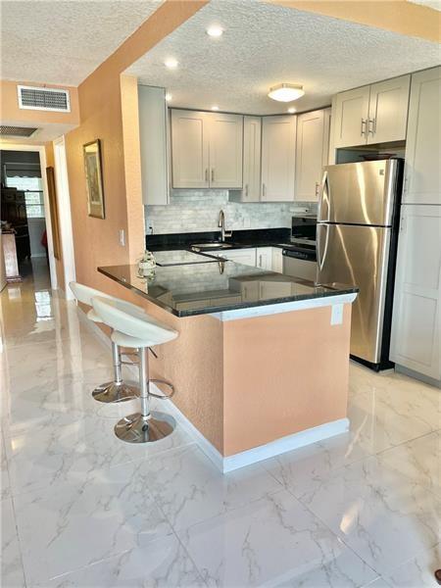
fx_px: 442
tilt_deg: -12.4
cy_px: 294
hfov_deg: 53.1
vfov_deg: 67.3
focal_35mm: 26
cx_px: 220
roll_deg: -0.2
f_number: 1.6
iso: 80
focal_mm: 4.2
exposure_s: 1/120
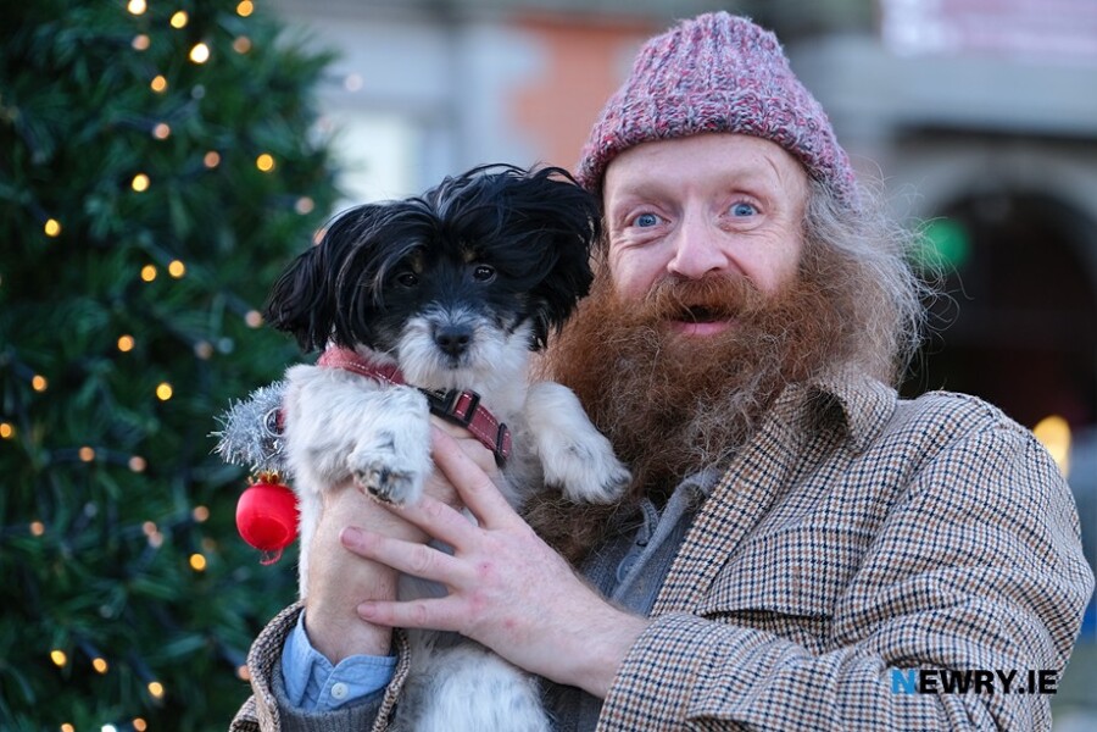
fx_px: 4845
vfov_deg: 8.6
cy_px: 366
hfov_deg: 12.9
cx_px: 548
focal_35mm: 159
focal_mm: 106
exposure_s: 1/250
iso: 400
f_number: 2.8
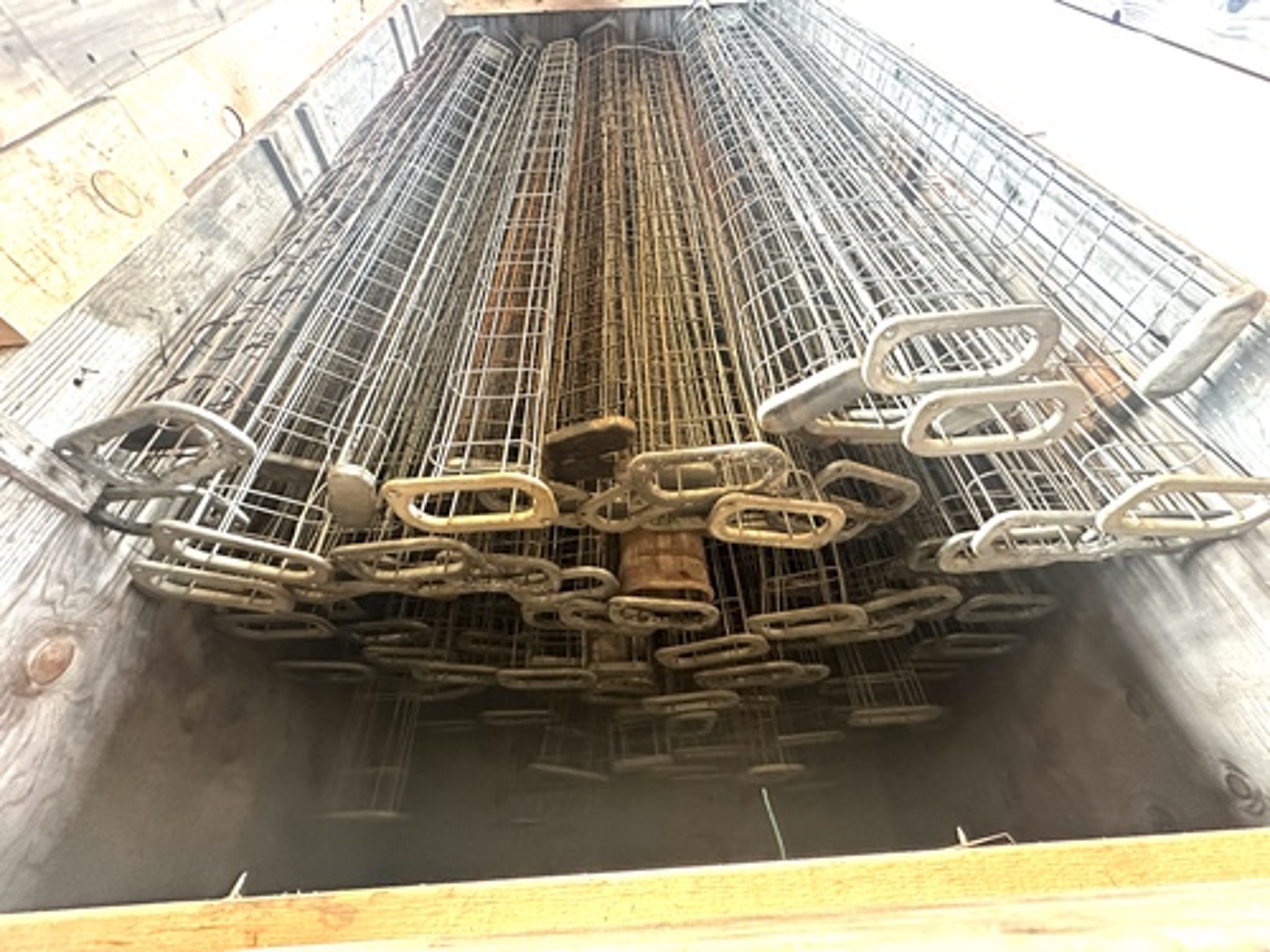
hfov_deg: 102.1
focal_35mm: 14
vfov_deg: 85.7
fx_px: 514
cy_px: 476
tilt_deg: -52.3
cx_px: 635
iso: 640
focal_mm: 2.22
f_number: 2.2
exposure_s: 1/60
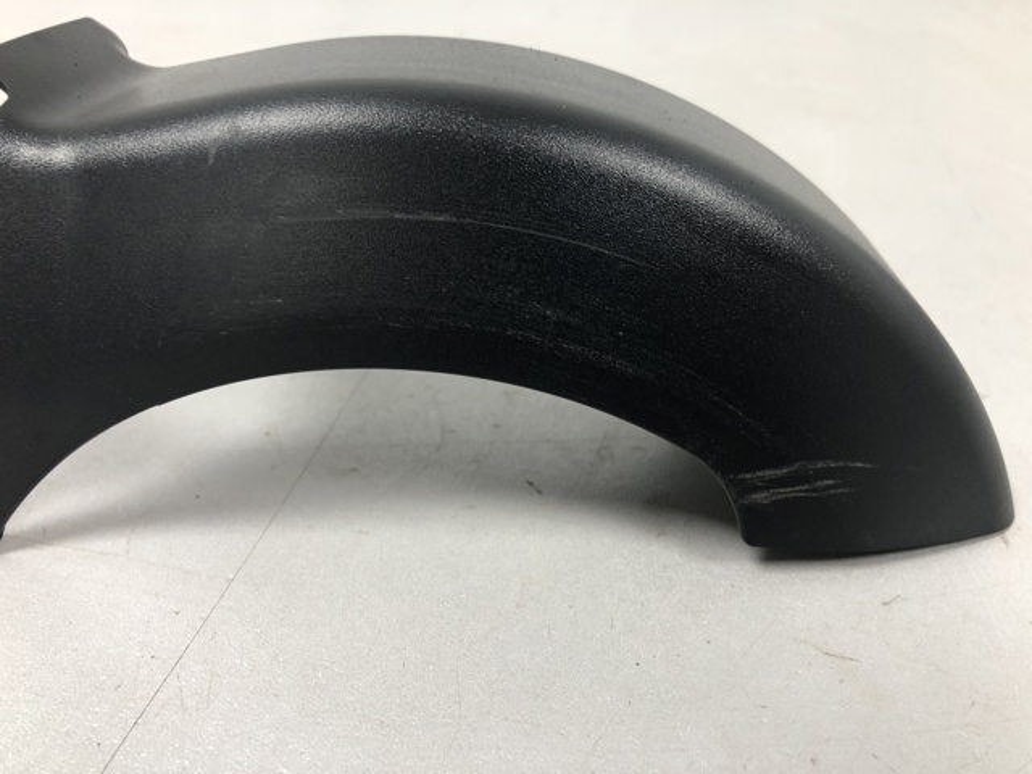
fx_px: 835
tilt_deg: -37.2
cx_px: 516
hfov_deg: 63.4
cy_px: 387
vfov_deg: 49.7
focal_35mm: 28
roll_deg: +1.0
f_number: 1.8
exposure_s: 1/20
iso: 40
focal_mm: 4
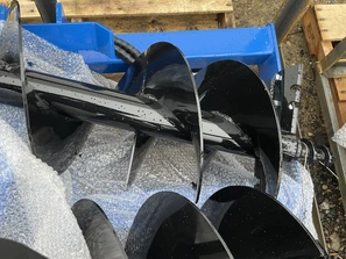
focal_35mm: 39
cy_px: 109
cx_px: 155
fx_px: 390
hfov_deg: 47.8
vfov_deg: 36.8
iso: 20
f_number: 1.8
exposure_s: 1/145
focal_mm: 3
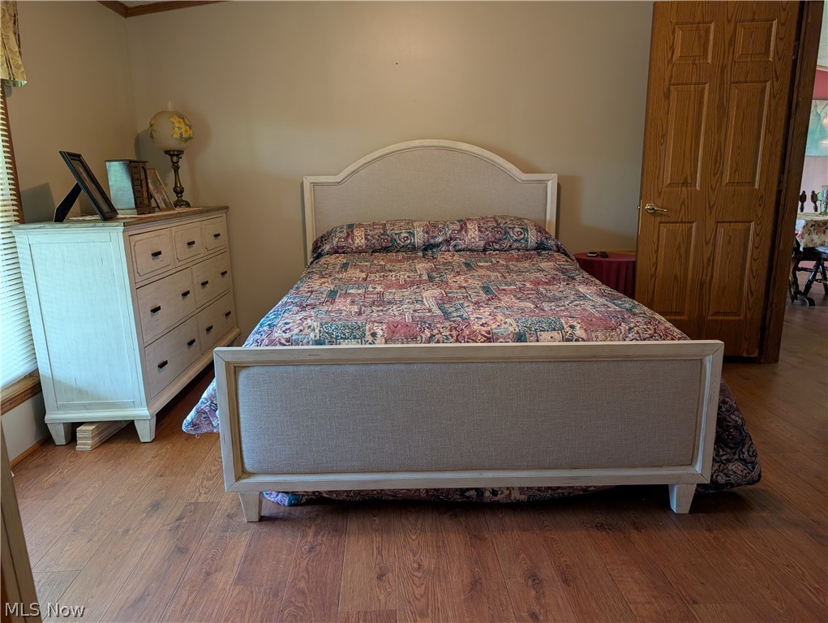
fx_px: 575
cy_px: 312
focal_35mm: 24
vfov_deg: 56.9
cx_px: 414
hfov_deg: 71.5
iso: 124
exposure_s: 1/24
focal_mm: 6.9
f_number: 1.68
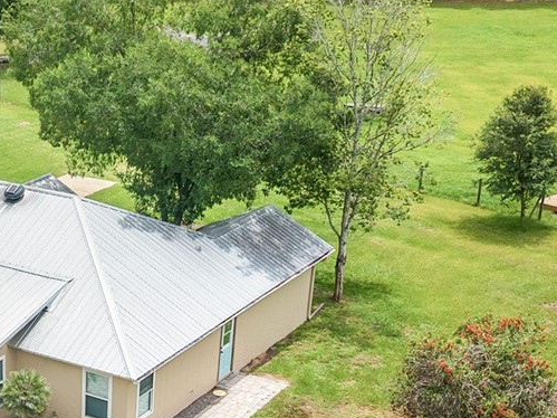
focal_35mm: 77
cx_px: 15
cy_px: 397
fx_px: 1239
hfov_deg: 24.3
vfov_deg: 18.7
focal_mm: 8.67
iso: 260
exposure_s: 1/5000
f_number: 1.8
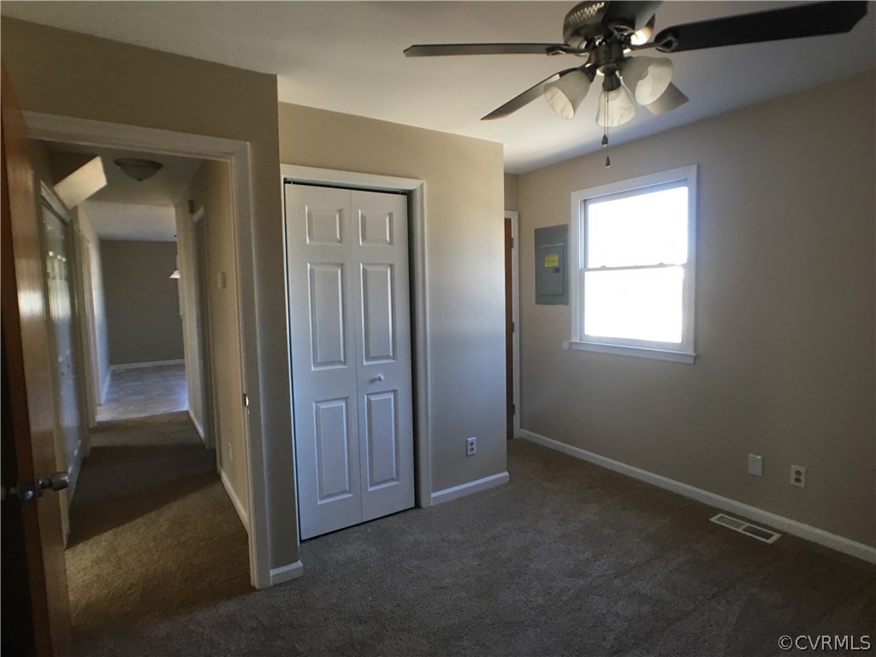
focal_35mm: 29
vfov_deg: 48.2
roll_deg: +1.3
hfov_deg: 61.7
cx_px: 438
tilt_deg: -4.4
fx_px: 734
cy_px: 328
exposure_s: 1/30
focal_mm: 4.15
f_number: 2.2
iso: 40
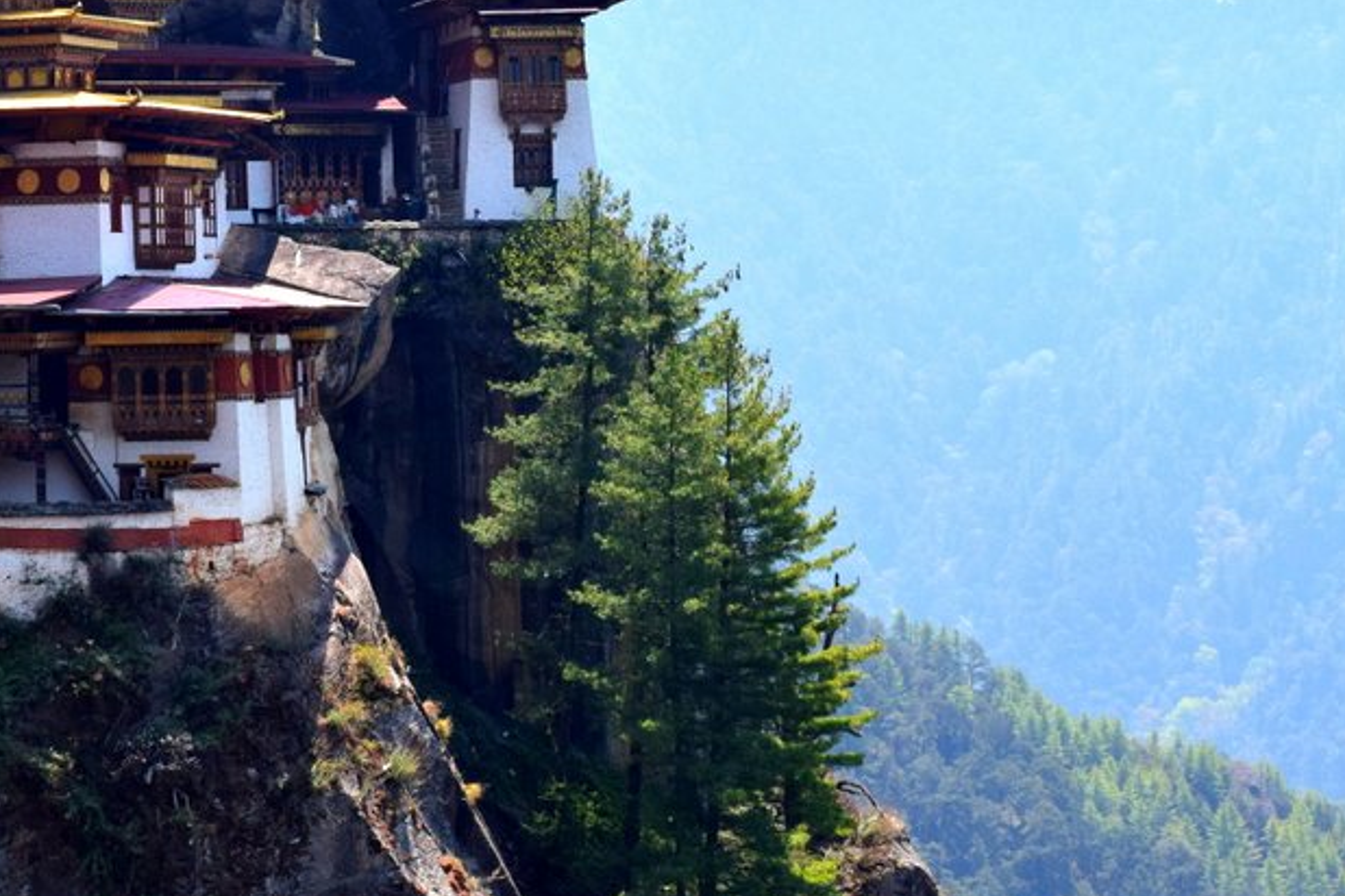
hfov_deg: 20.3
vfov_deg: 13.8
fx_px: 3698
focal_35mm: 99
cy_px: 302
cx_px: 189
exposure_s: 1/400
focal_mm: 34
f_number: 11
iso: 400
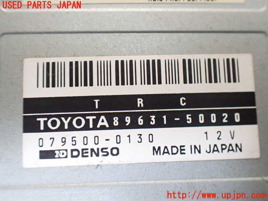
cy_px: 100
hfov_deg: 60.0
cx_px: 134
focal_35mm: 30
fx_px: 232
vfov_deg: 46.8
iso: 800
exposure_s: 1/125
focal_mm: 5.4
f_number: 2.3
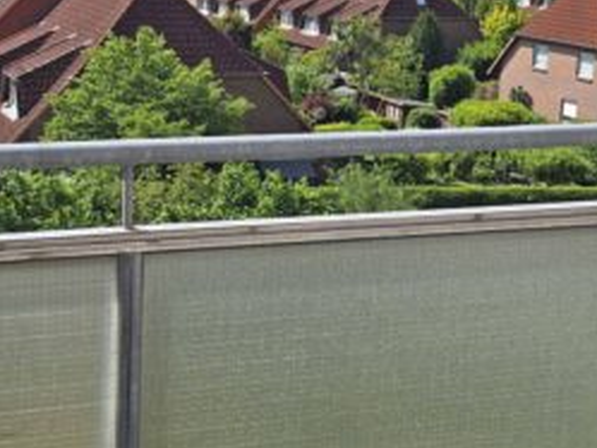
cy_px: 163
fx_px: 1225
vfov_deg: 20.7
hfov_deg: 27.0
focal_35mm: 71
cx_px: 149
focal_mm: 6.3
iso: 12
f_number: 1.7
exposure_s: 1/909
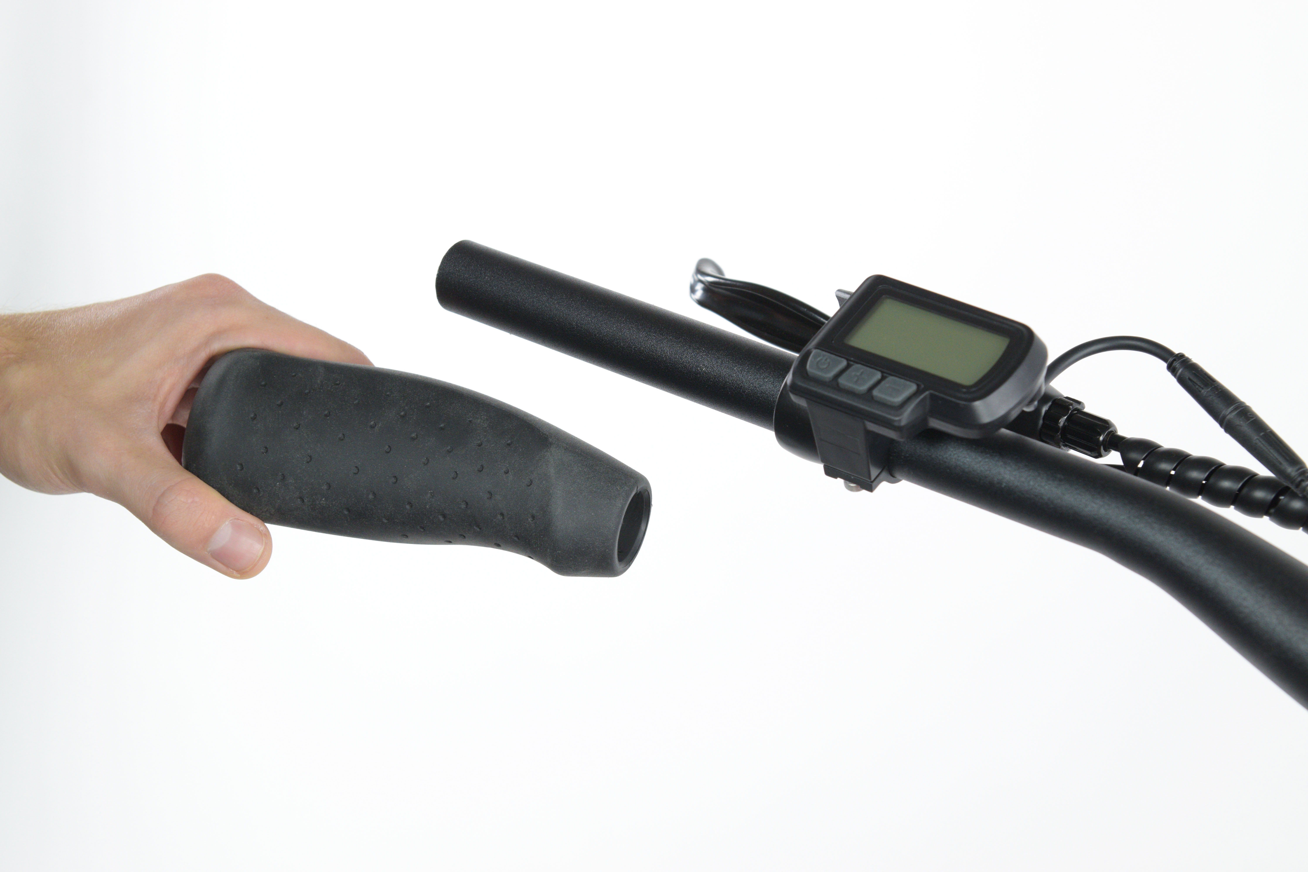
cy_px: 436
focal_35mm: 82
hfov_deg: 24.6
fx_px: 2997
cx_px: 654
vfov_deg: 16.6
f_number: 6.3
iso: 800
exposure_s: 1/50
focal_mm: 55
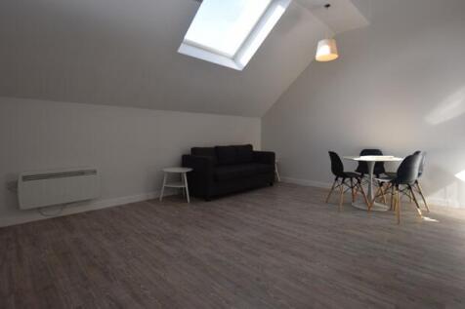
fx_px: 223
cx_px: 232
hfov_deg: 92.5
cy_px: 154
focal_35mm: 17
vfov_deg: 69.6
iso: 180
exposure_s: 1/125
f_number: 5.6
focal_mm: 11.5
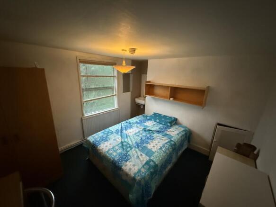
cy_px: 104
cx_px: 138
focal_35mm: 14
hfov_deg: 102.1
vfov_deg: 85.7
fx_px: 112
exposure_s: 1/50
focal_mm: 2.22
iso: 1250
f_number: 2.2
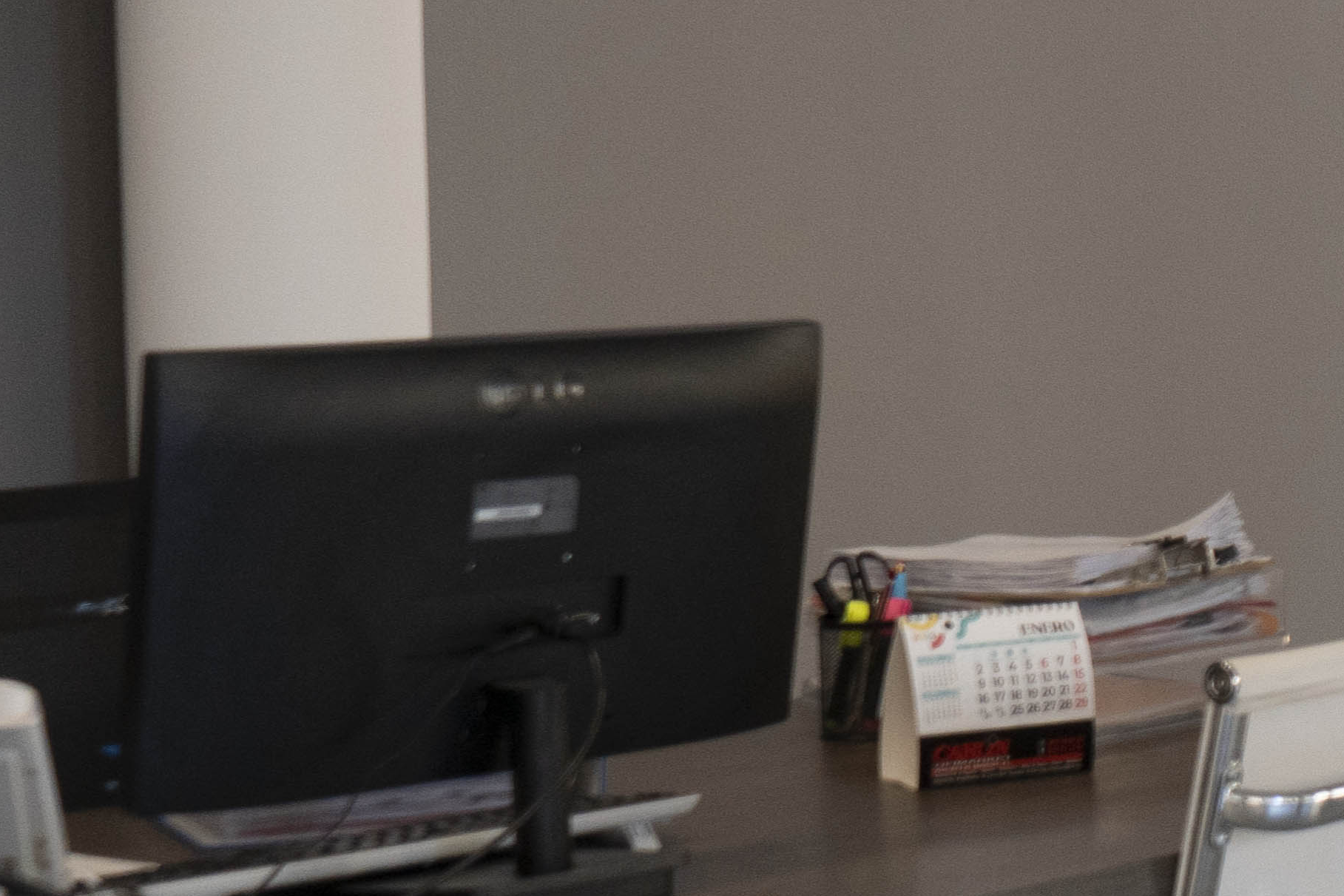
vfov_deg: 12.7
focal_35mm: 108
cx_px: 2022
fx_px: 4031
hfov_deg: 17.1
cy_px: 408
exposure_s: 1/125
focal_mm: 28
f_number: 5.6
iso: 1600
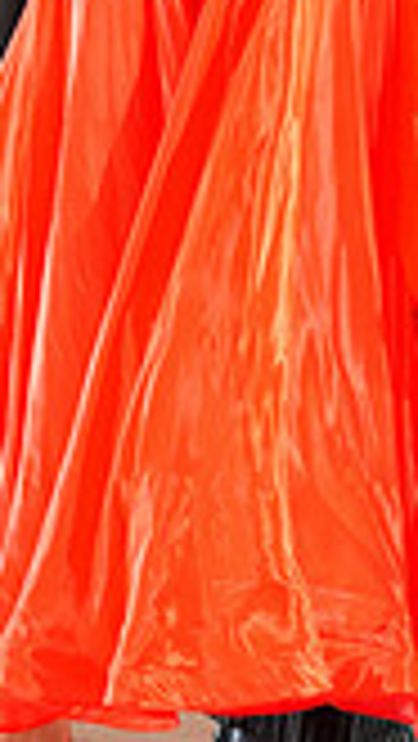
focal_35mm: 497
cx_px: 227
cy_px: -238
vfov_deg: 4.3
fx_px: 9778
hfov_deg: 2.4
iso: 3200
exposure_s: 1/400
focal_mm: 135
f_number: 2.8
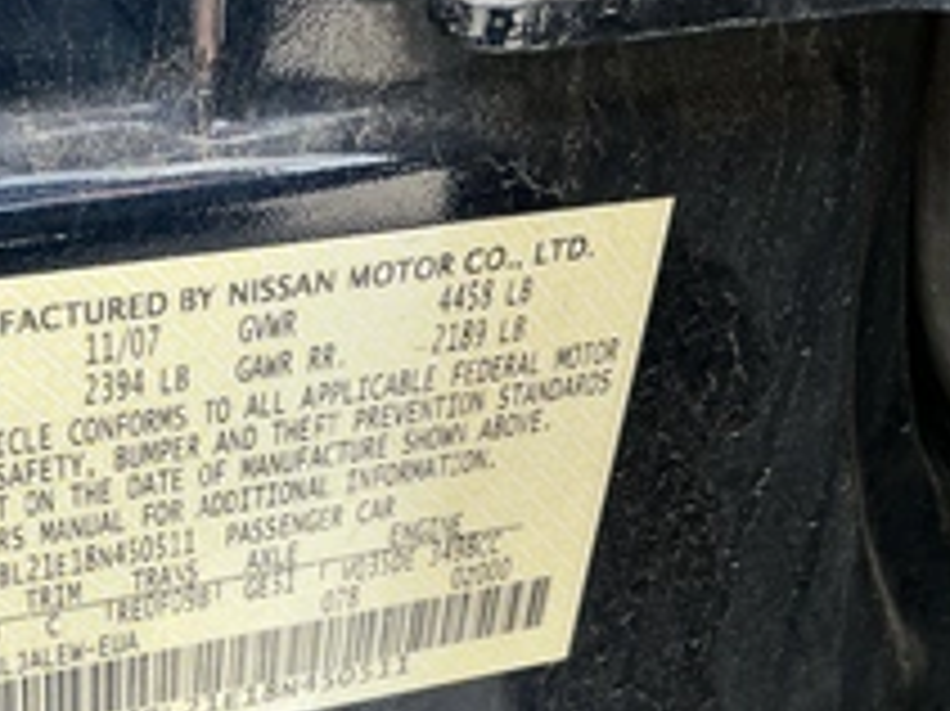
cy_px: 576
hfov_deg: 34.6
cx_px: 135
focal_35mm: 53
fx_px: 1454
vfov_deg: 26.9
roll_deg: +1.5
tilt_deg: -35.7
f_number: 1.8
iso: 25
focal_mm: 3
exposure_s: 1/172
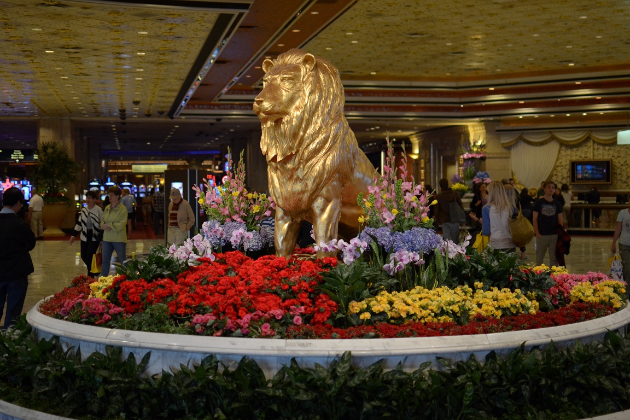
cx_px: 315
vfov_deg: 25.8
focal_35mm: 52
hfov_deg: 37.9
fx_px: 919
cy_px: 210
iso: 800
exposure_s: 1/250
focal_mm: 35
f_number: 1.8
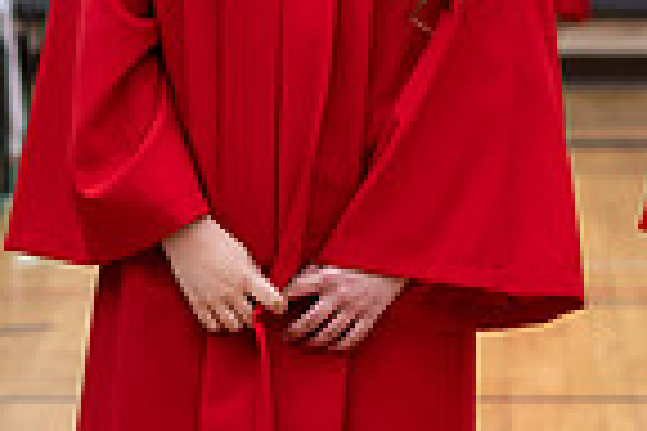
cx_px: 771
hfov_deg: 4.8
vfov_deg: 3.2
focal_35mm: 424
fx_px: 7620
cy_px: 188
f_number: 2.8
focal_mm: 85
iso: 1000
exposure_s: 1/200
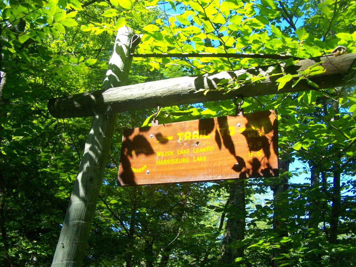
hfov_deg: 49.0
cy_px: 134
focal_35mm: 38
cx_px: 178
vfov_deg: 37.7
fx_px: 391
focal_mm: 6.3
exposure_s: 1/640
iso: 400
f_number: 4
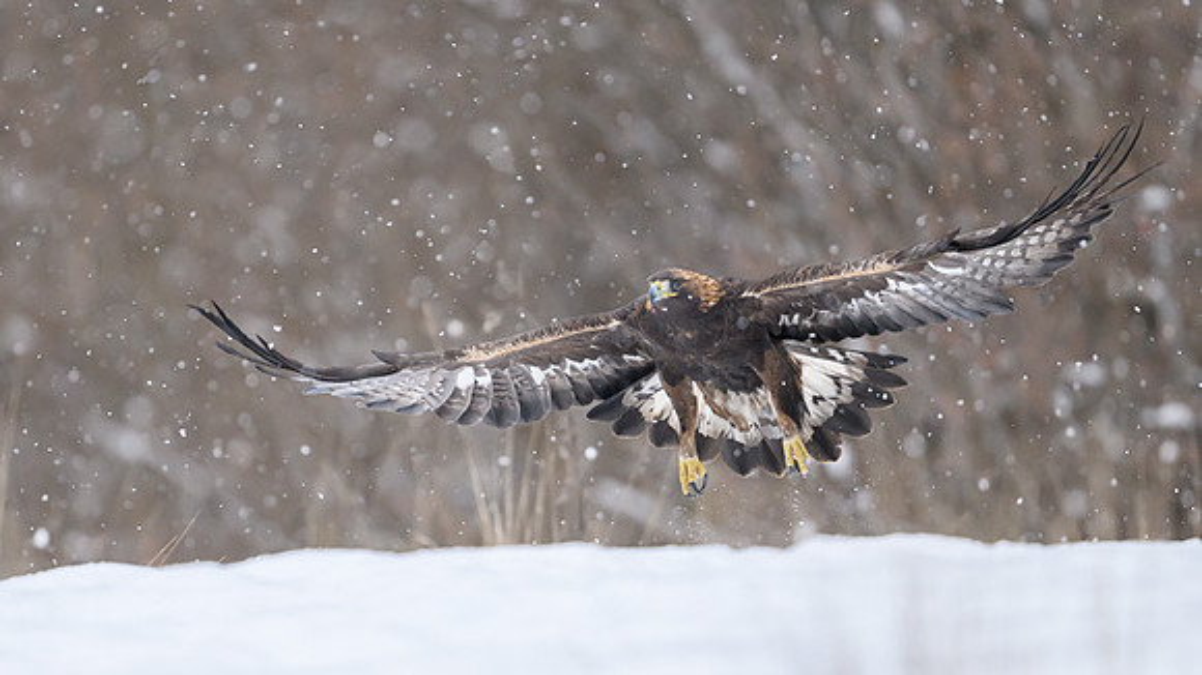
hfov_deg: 2.9
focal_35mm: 748
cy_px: 365
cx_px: 539
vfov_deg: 1.6
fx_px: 23828
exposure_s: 1/2000
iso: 1250
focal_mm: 400
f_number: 2.8
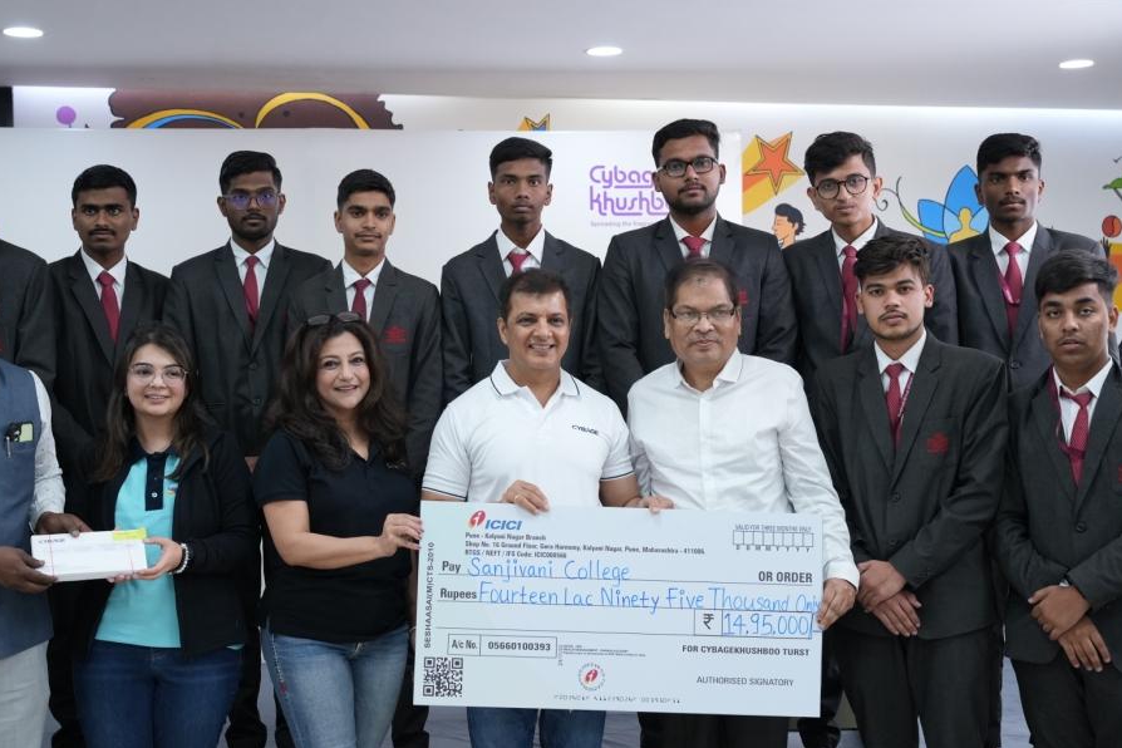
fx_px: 1714
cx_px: 496
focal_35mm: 55
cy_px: 426
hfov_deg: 36.2
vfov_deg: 24.6
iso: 2000
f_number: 5.6
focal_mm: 48
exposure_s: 1/100
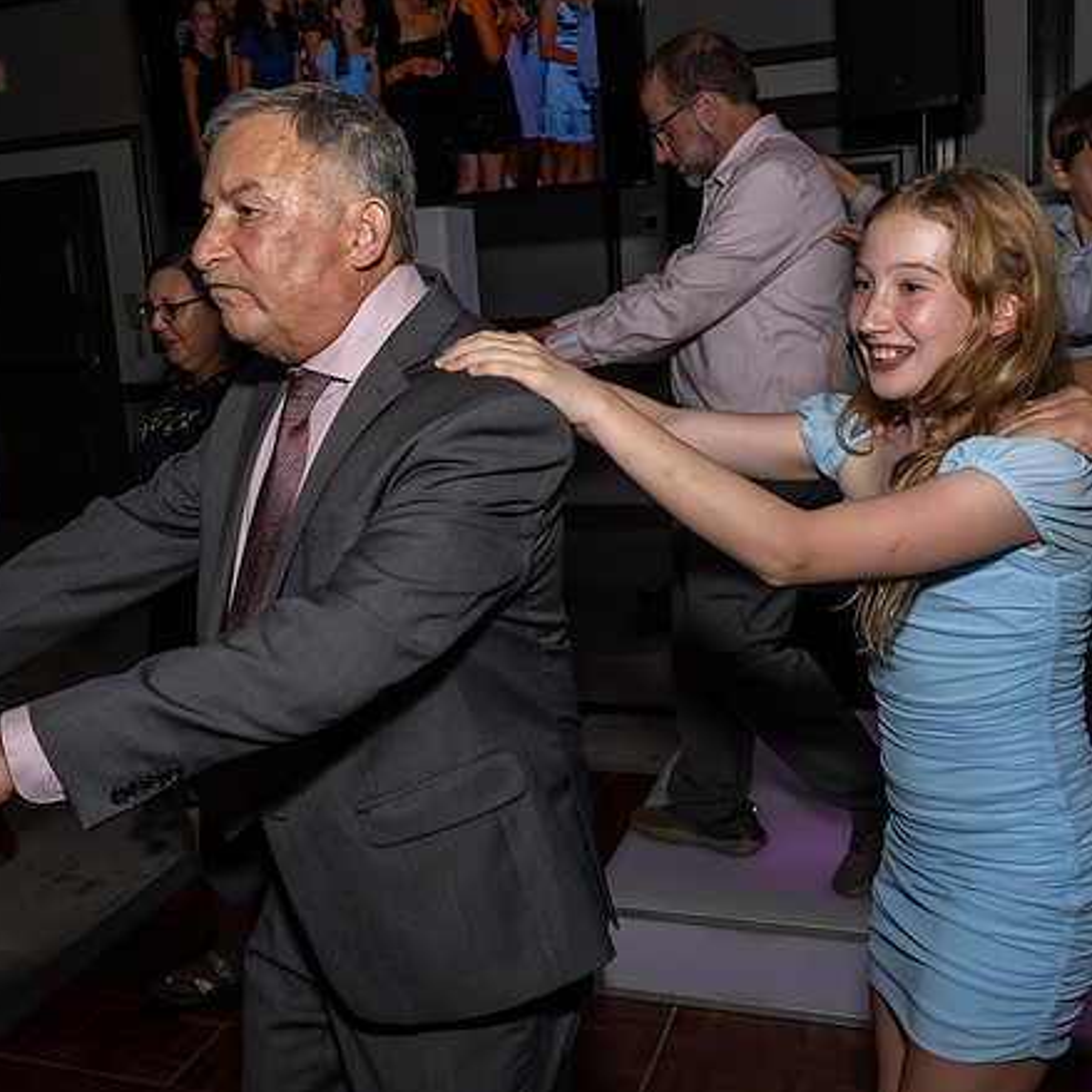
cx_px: 436
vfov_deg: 44.9
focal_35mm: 37
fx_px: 1321
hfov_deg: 44.7
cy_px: 505
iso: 1000
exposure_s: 1/250
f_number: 8
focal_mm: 17
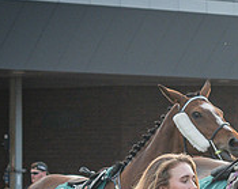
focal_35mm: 355
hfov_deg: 5.4
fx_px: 2494
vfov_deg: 4.3
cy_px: 176
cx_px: 356
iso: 200
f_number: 5
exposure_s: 1/500
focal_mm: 50
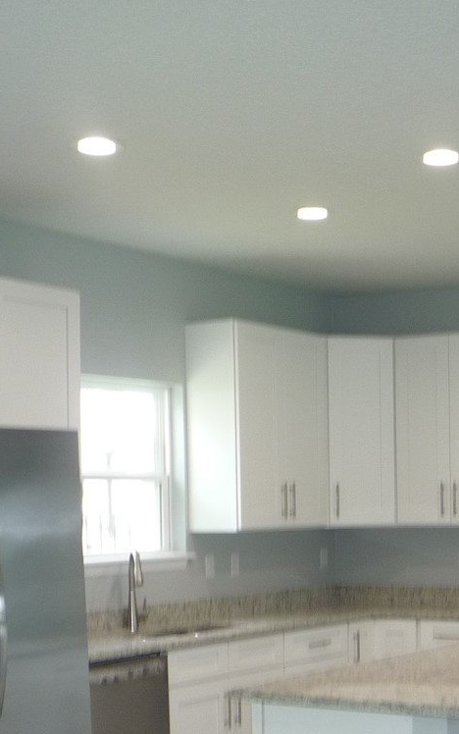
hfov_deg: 18.7
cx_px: 436
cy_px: 572
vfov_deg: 29.6
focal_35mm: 68
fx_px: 1360
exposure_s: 1/30
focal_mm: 5.2
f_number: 3.3
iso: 125
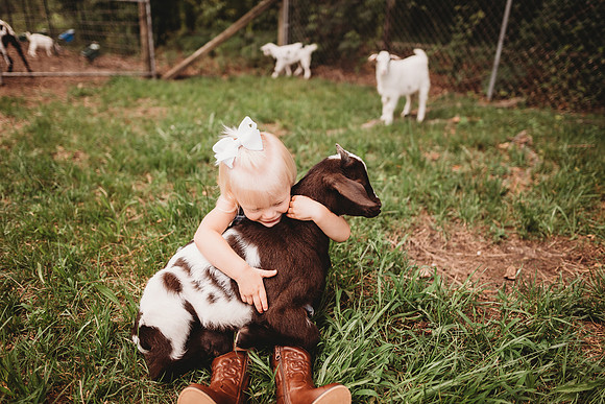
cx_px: 302
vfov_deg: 53.2
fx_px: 403
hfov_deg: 73.7
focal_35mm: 24
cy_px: 202
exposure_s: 1/400
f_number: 2.2
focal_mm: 24
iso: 100
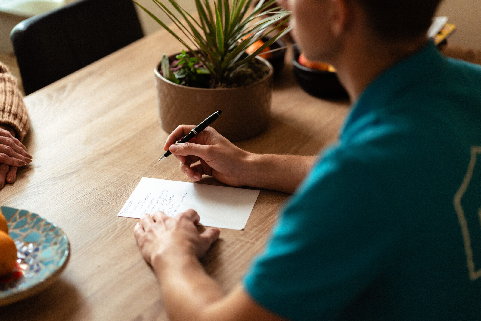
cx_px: 240
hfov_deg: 23.9
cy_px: 160
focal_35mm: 85
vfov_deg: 16.1
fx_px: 1136
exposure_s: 1/100
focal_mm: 85
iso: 1000
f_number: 1.8
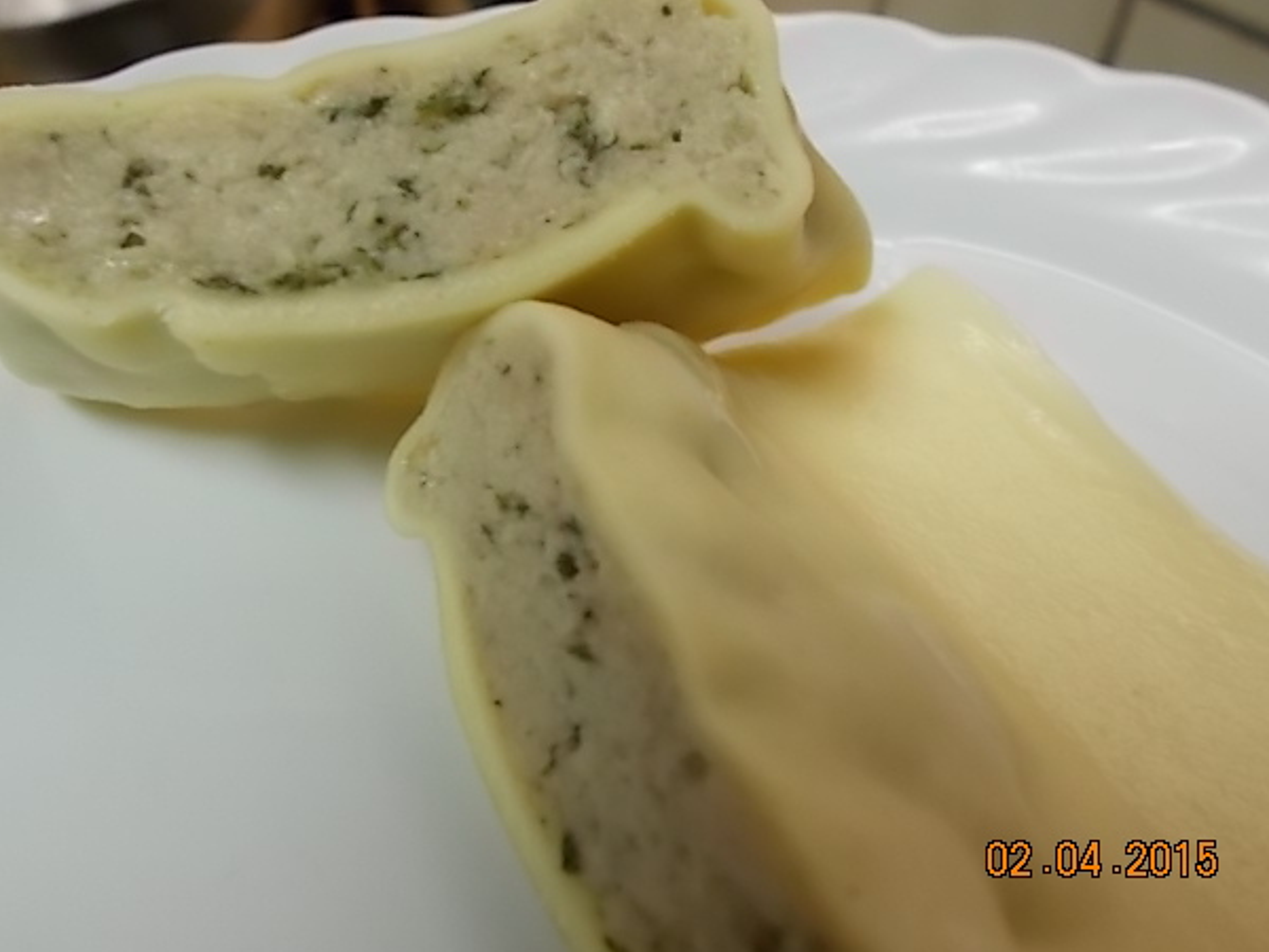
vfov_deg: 44.2
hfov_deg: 56.8
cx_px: 609
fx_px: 1173
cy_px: 472
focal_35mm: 32
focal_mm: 5.3
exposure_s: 1/13
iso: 200
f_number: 3.4
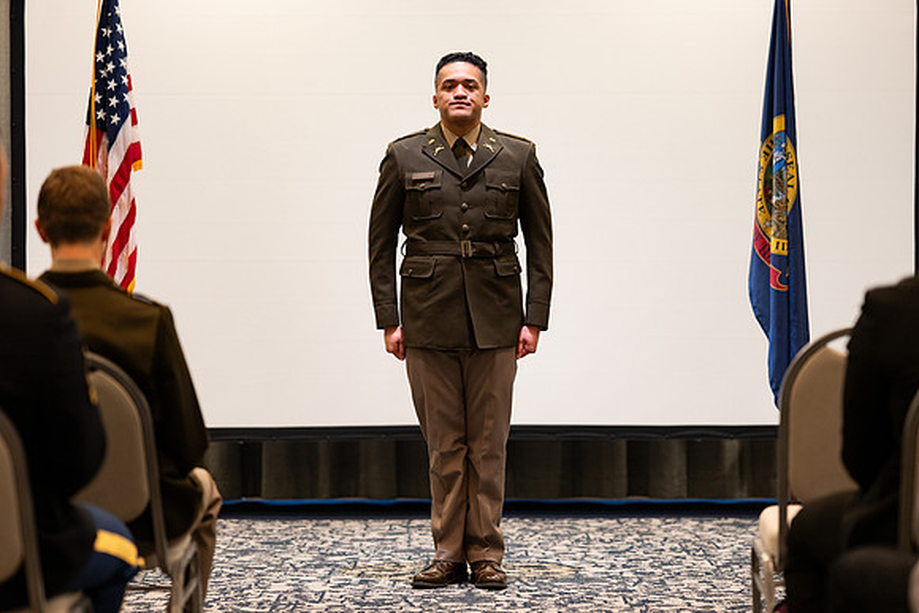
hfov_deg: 23.9
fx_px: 2170
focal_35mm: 85
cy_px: 306
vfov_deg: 16.1
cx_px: 460
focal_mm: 85
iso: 640
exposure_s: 1/125
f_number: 1.8
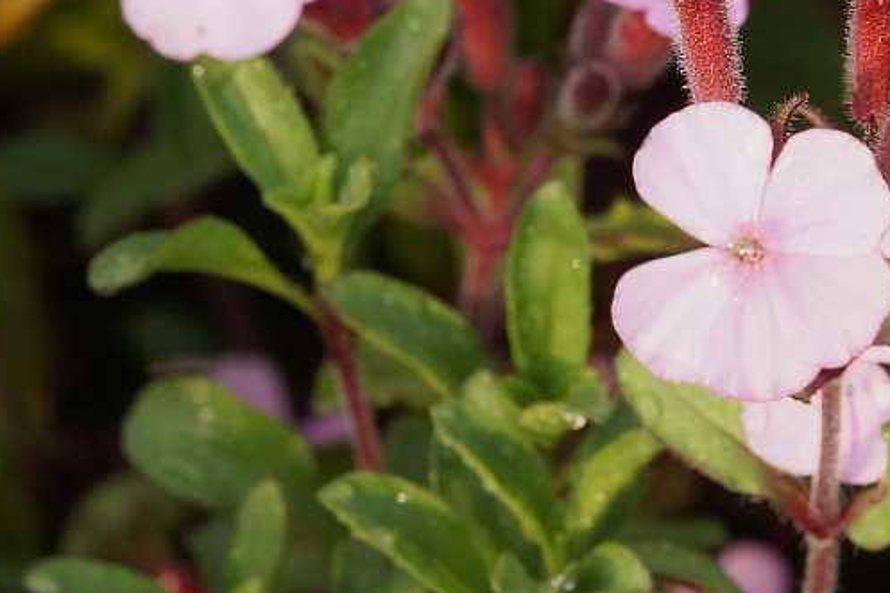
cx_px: 881
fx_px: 8946
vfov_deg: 3.8
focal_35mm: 362
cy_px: 186
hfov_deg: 5.7
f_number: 9
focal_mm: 100
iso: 500
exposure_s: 1/160
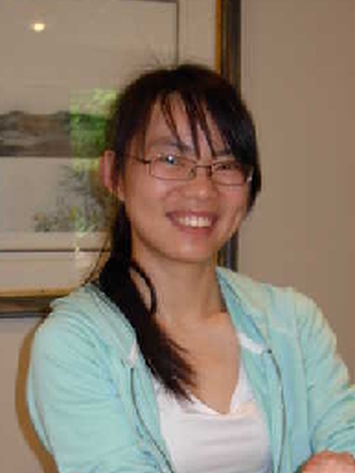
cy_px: 346
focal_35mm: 71
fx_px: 970
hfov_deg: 20.7
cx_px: 226
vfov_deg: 27.1
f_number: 2.9
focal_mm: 6.3
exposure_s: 1/22.6
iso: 79
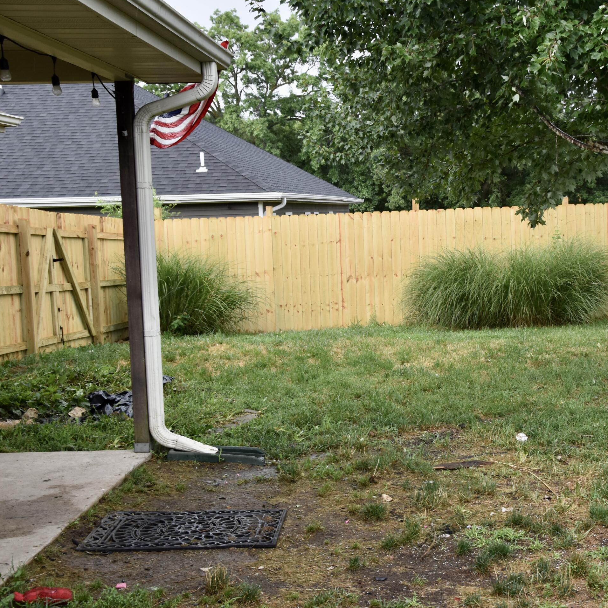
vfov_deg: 32.8
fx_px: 1033
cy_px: 299
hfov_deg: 32.2
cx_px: 454
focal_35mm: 52
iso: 400
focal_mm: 26
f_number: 7.1
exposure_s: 1/200
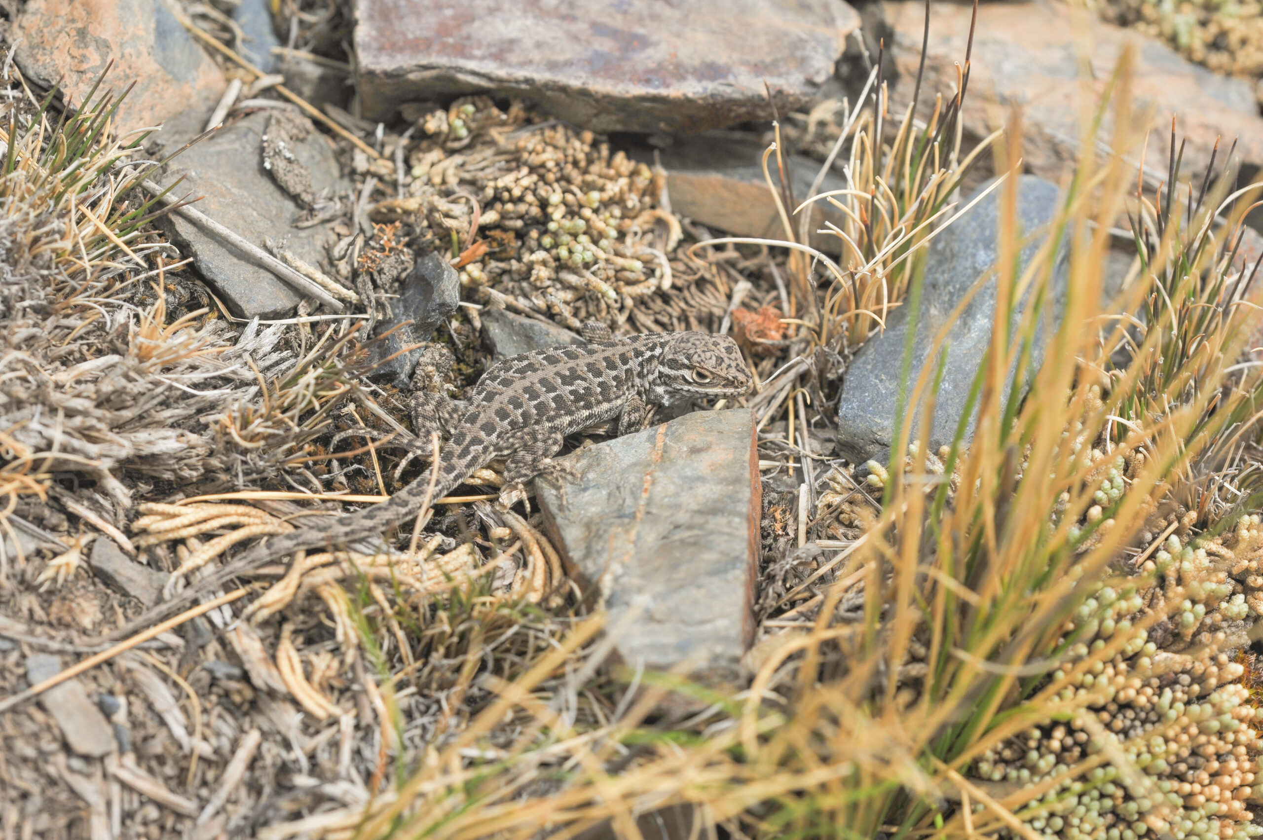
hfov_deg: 10.3
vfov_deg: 6.9
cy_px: 420
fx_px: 7011
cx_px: 632
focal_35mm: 200
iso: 640
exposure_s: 1/2000
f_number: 11
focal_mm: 200
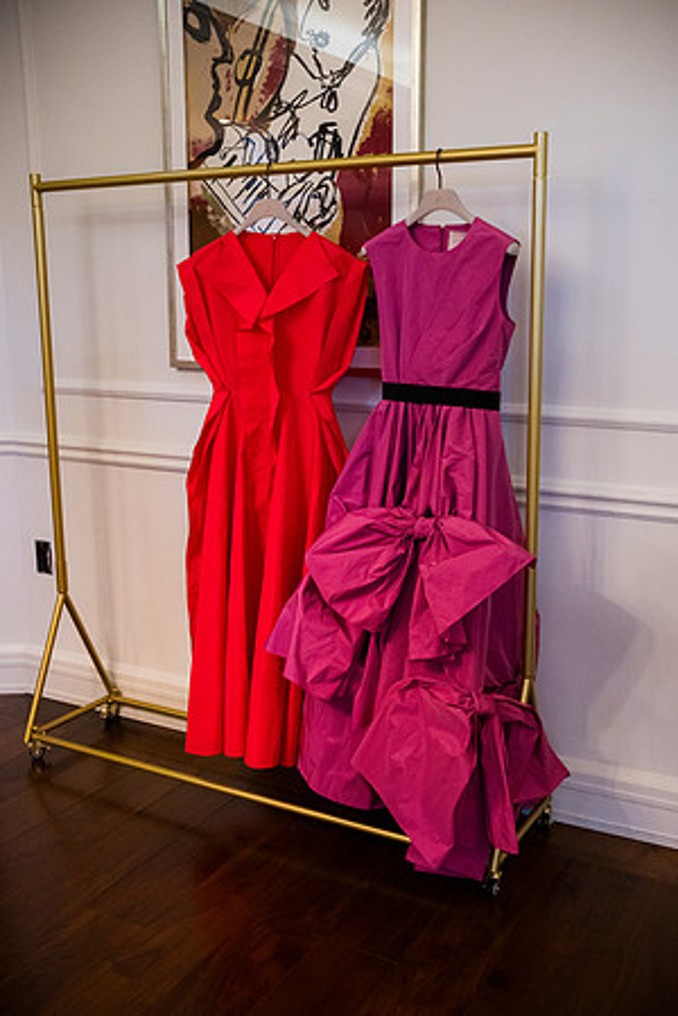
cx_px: 339
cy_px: 508
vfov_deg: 54.4
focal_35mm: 35
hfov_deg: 37.9
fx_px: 989
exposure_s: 1/160
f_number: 3.2
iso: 3200
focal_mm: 35
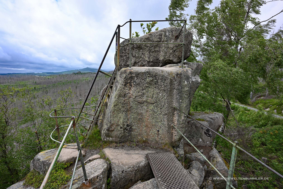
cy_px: 94
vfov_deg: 73.8
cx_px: 142
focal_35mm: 16
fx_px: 126
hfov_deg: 96.7
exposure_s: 1/320
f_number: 6.3
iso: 100
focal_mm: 16
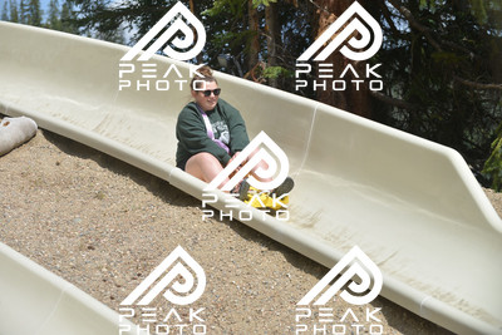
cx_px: 251
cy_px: 168
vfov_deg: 11.2
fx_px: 1702
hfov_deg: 16.8
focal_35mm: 122
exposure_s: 1/800
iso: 140
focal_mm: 122
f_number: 6.3
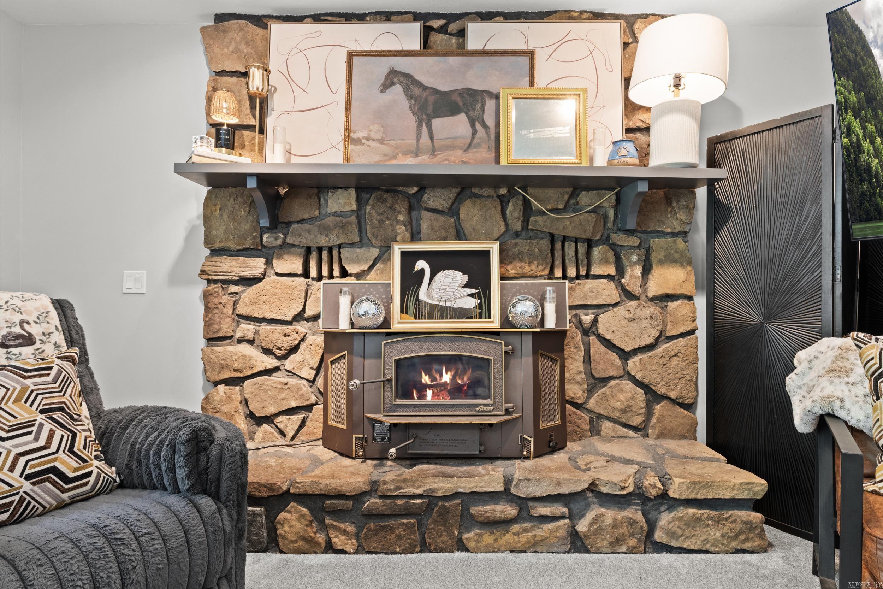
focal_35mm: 19
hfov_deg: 86.3
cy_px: 294
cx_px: 442
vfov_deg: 64.0
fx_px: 471
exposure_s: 3.2
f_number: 9
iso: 200
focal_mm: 12.8
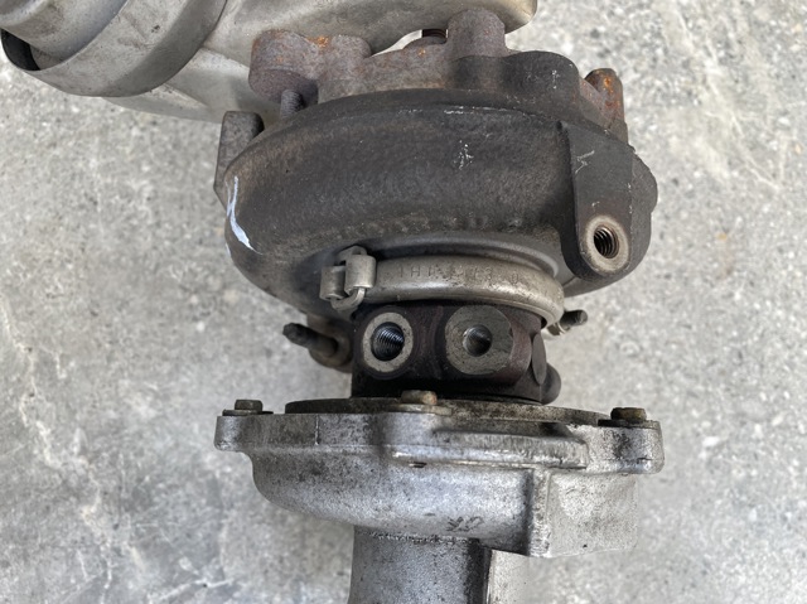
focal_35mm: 26
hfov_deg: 67.3
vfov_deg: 53.0
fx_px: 606
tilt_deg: -78.4
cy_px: 302
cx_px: 404
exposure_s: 1/121
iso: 125
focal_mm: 4.2
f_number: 1.6
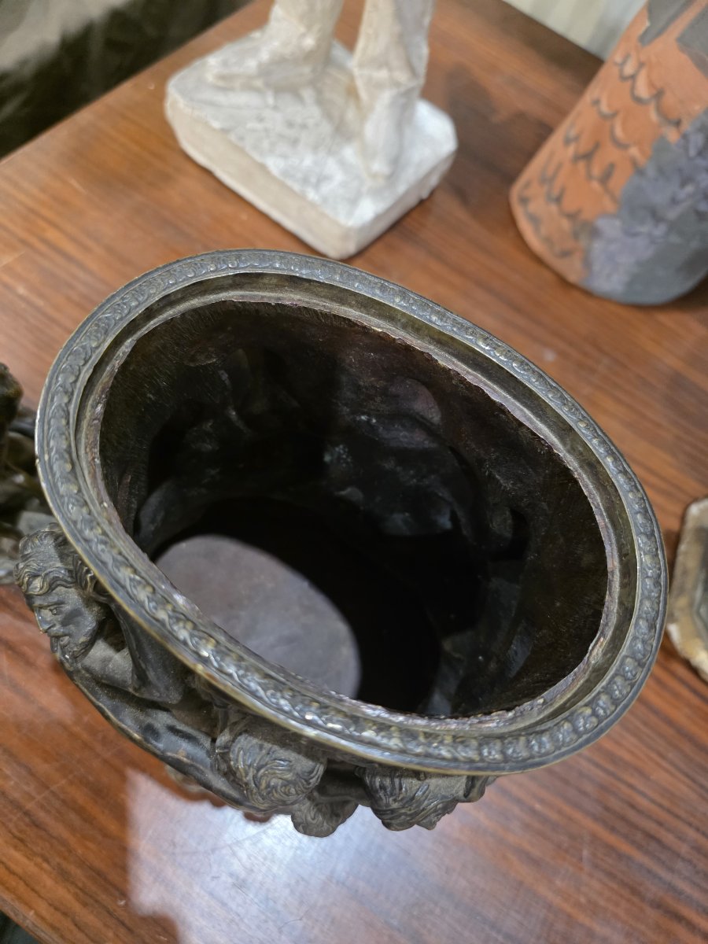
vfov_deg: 73.9
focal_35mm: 23
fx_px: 627
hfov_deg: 58.9
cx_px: 354
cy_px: 472
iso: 1250
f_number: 1.7
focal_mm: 6.3
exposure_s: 1/100
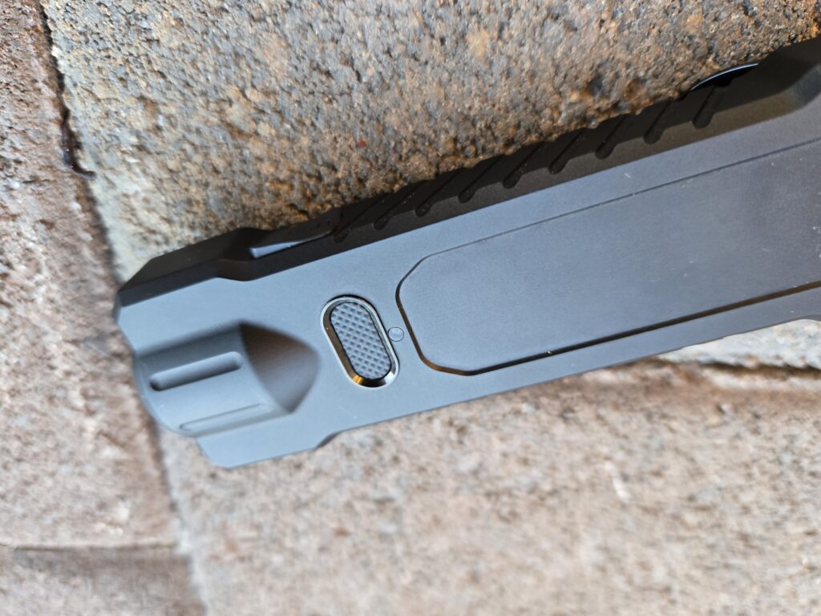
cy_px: 308
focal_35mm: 23
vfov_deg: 58.9
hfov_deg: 73.9
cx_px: 410
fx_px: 545
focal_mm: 5.4
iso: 400
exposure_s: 1/120
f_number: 1.8
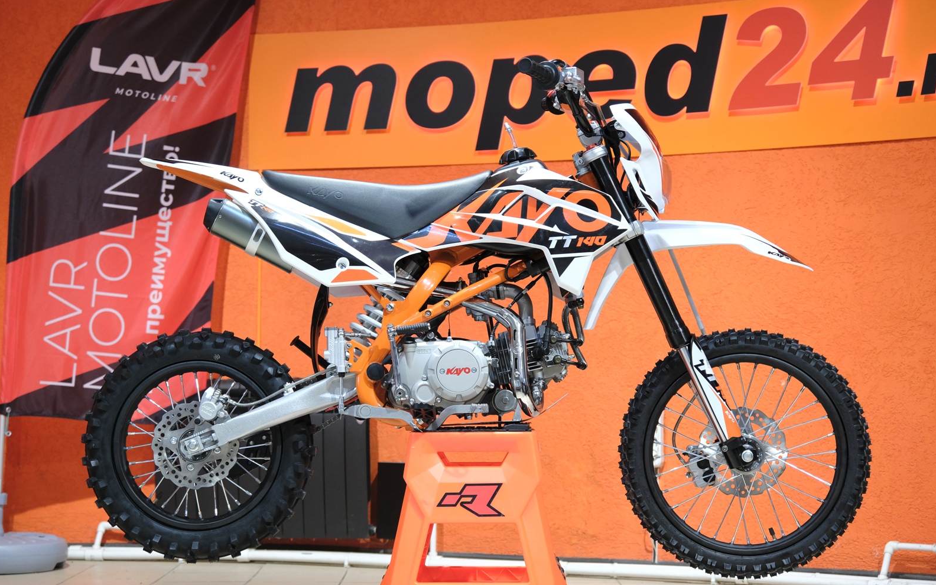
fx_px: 1760
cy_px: 314
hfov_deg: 29.8
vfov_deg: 18.9
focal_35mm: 69
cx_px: 466
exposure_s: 1/60
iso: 1250
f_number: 4
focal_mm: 44.7
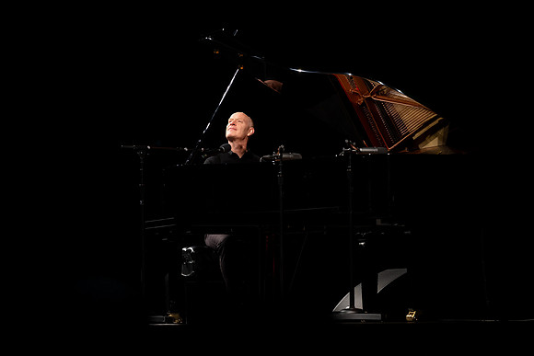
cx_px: 267
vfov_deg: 6.9
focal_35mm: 200
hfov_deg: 10.3
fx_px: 2967
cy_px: 178
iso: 1000
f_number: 2.8
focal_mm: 200
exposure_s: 1/320
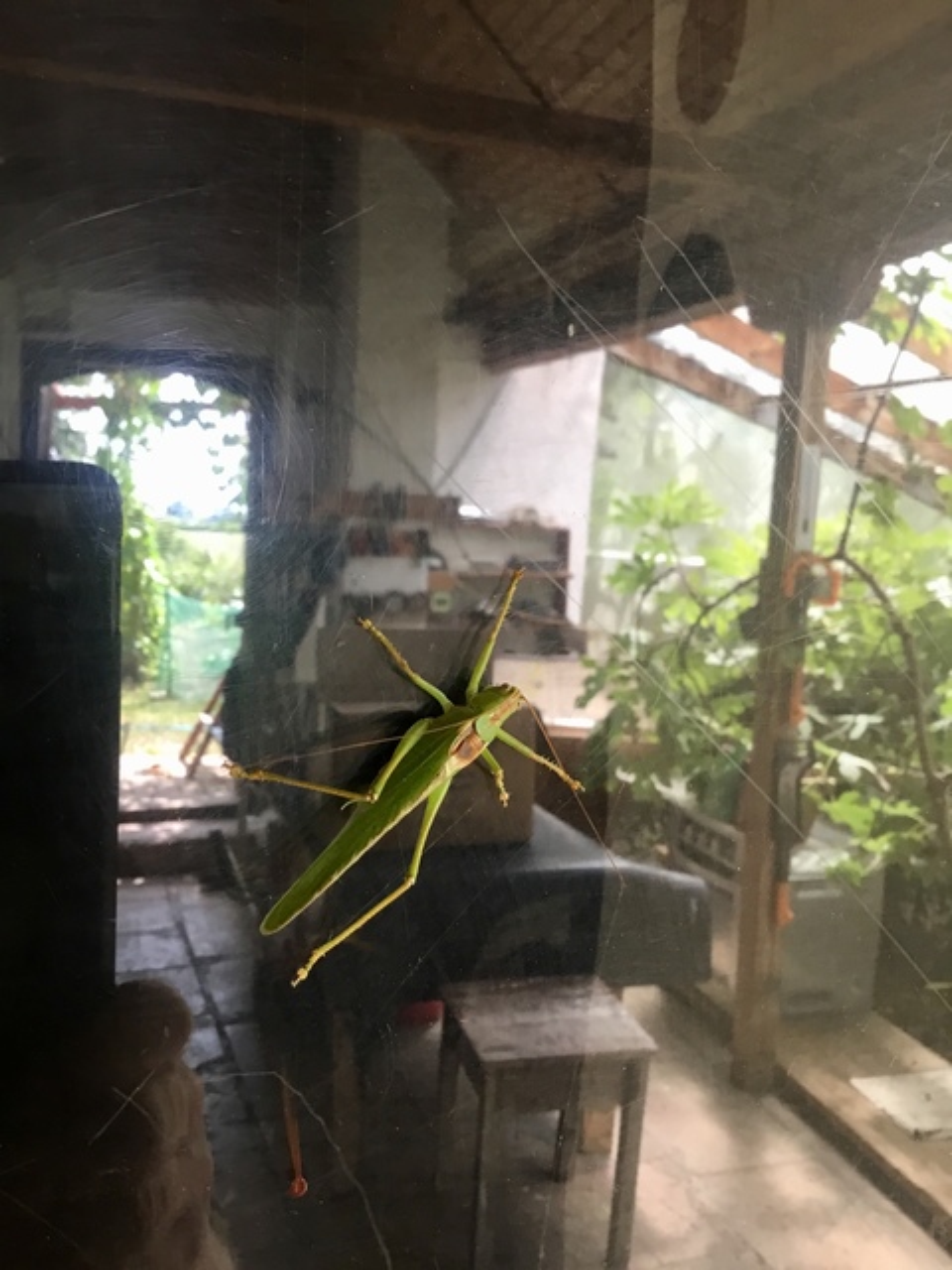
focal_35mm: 31
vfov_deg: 58.4
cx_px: 476
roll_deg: -1.4
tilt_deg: -6.3
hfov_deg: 45.4
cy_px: 635
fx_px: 1137
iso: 80
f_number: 2.4
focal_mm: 3.3
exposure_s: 1/33
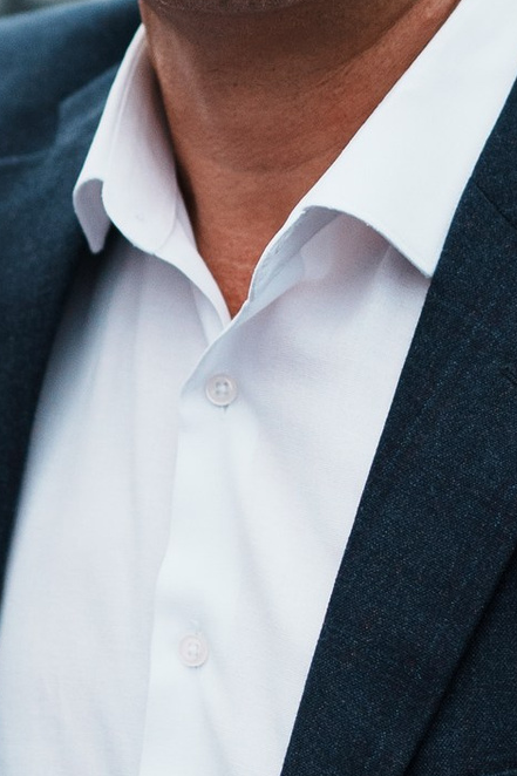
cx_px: -115
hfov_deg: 6.7
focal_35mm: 203
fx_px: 4375
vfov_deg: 10.1
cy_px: 519
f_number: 1.8
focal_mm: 35
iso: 400
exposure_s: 1/800
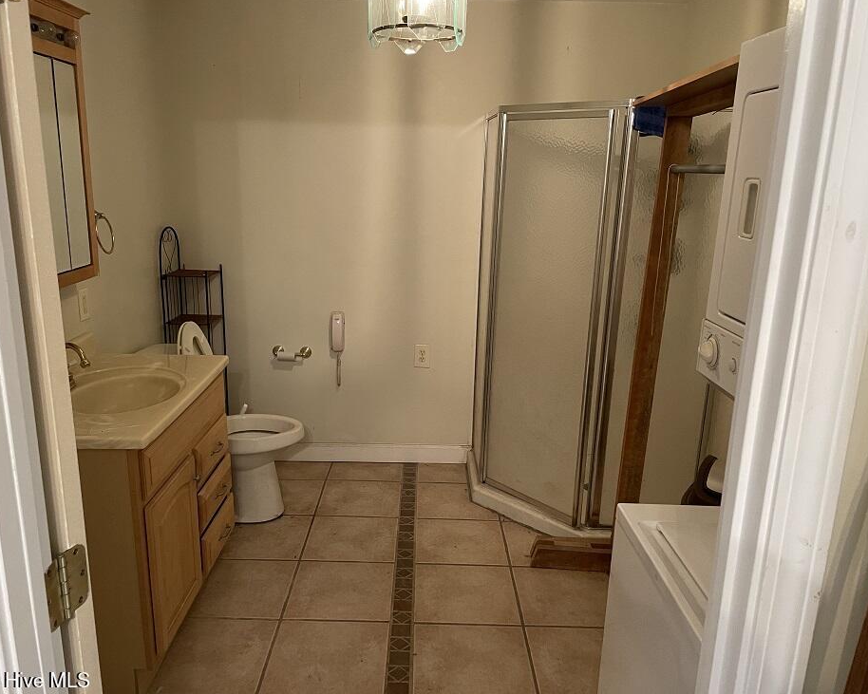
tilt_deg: -13.4
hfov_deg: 62.2
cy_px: 354
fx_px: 719
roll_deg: -0.8
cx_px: 413
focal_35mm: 28
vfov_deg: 51.5
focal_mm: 4.2
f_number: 1.6
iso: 320
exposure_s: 1/60
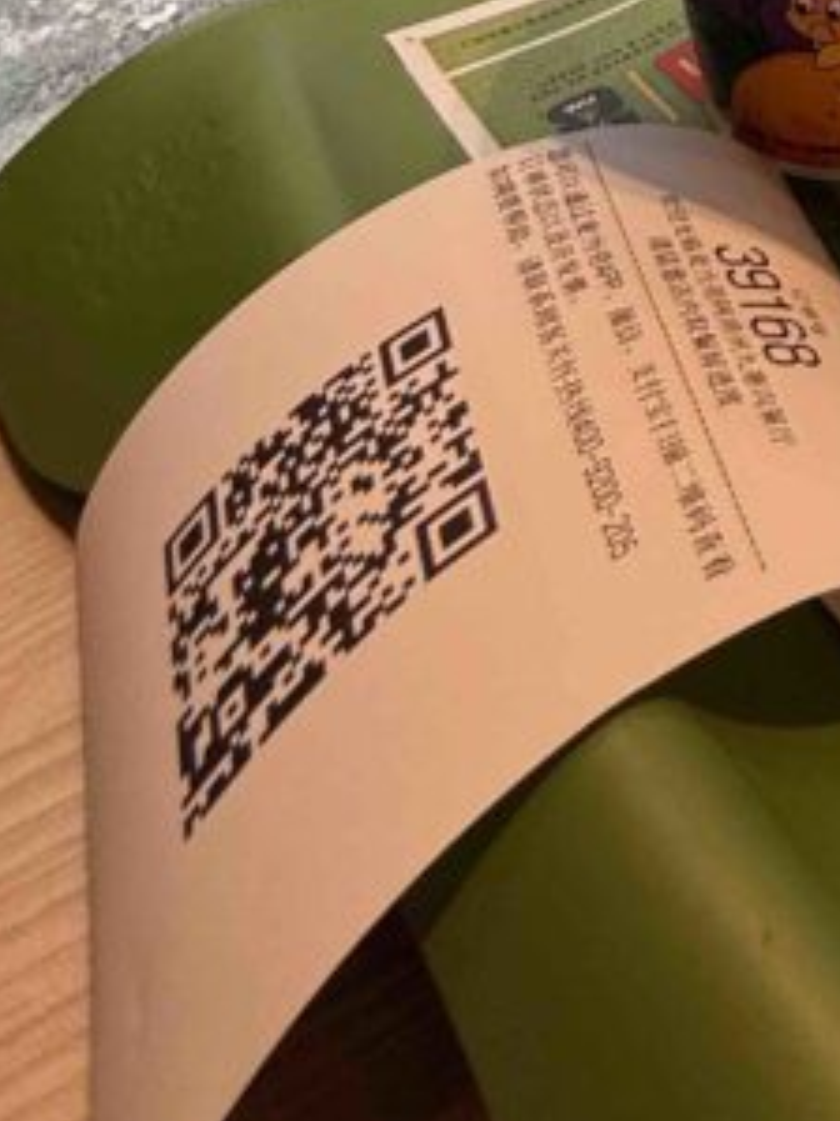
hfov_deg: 24.1
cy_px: -739
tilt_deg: -11.2
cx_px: 1241
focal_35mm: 48
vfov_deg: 24.7
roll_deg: +1.2
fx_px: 1554
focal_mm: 2.22
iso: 50
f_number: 2.2
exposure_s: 1/99
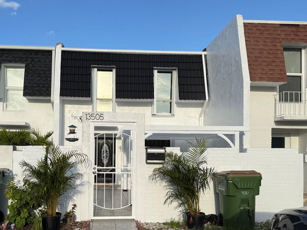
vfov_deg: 39.3
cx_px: 123
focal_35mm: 36
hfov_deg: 51.0
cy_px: 146
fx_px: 319
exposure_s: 1/4405
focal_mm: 6.76
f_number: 1.78
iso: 80
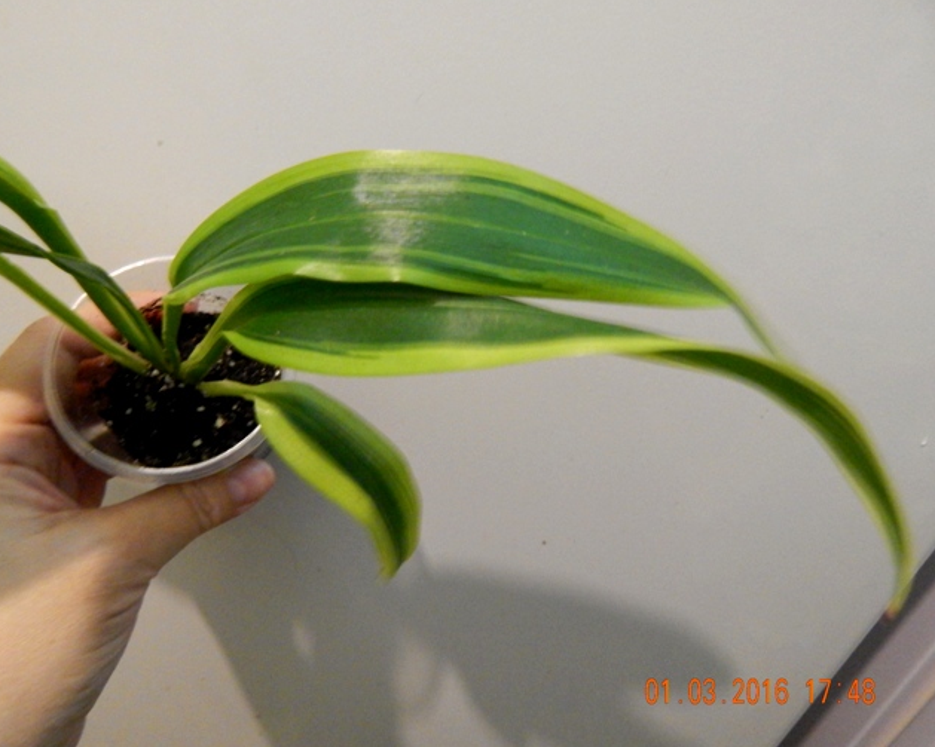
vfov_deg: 56.8
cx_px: 444
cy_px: 382
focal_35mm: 25
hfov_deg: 68.1
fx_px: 692
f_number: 3
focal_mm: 4
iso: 720
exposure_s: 1/8
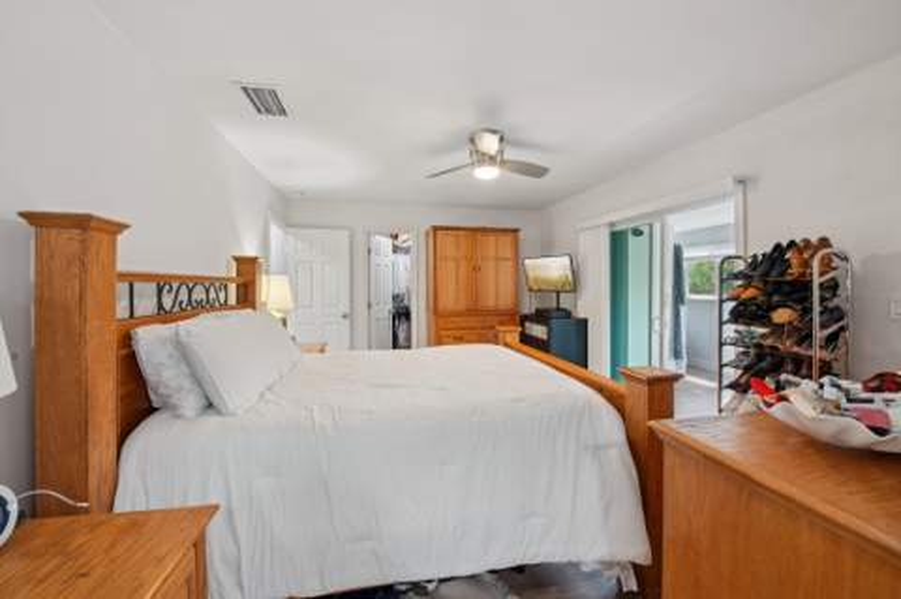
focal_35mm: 14
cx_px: 450
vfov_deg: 81.1
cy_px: 300
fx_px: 350
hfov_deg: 104.3
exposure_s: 1/5
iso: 200
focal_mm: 14
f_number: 9
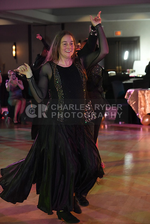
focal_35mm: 87
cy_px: 112
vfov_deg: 23.4
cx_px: 75
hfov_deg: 15.7
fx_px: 543
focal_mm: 87
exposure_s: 1/250
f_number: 5
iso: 5000
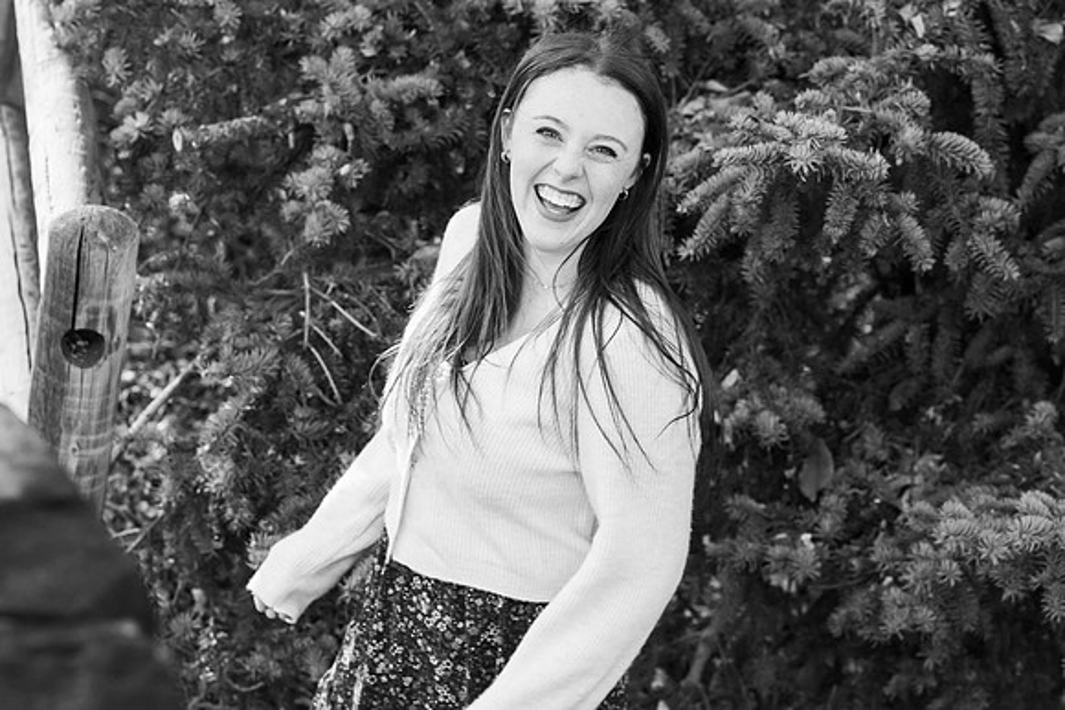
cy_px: 355
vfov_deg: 13.7
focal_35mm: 100
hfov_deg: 20.4
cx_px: 532
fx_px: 2959
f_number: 5.6
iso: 2000
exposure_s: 1/500
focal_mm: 100
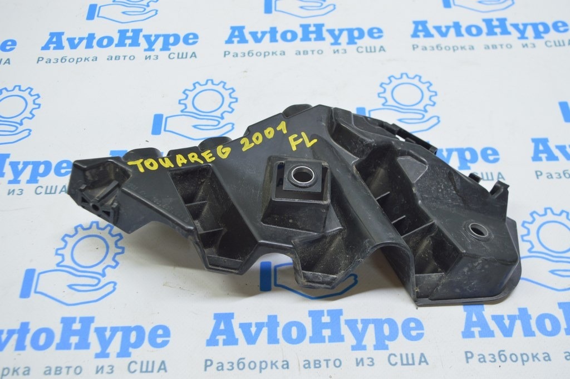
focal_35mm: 39
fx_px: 617
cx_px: 285
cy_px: 190
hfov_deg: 49.6
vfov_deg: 34.2
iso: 400
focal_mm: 26
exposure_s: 1/20
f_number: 5.6
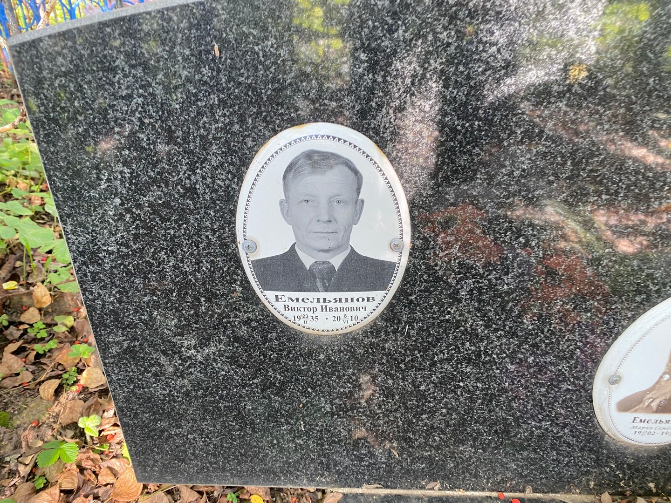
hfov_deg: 67.3
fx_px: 504
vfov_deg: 53.1
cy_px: 252
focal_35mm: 26
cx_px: 336
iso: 125
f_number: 1.8
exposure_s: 1/90
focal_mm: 4.25
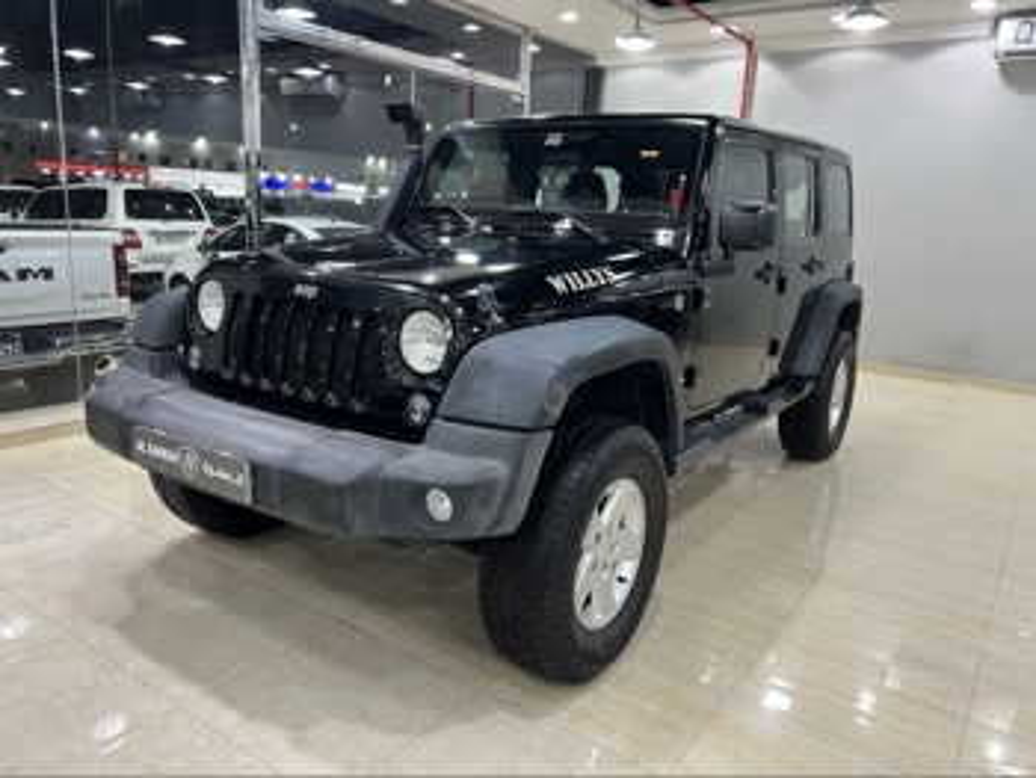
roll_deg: -1.9
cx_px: 518
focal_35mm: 26
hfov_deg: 67.3
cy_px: 389
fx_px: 779
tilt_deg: -12.4
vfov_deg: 53.1
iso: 80
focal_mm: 5.7
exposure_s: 1/50
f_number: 1.5
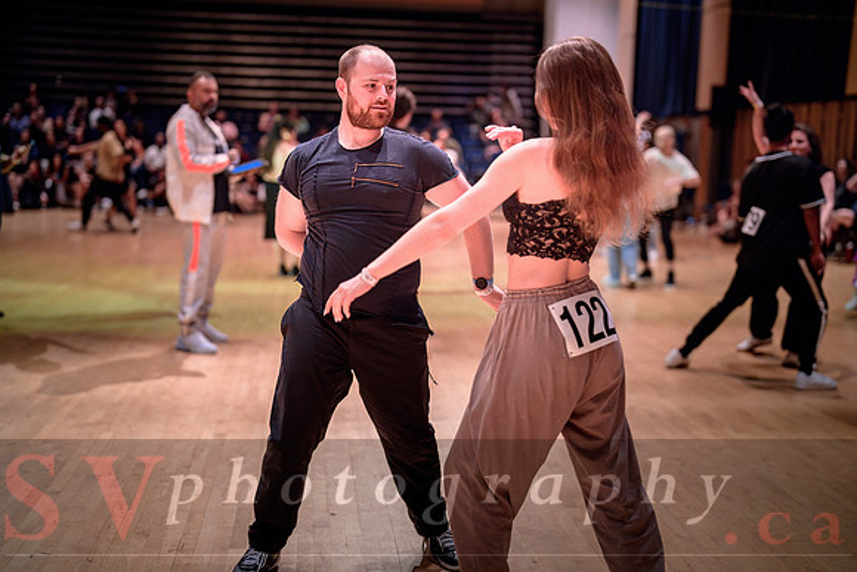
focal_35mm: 50
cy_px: 286
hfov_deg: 39.6
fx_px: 1191
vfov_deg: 27.0
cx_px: 428
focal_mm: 50
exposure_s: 1/250
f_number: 1.4
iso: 1600
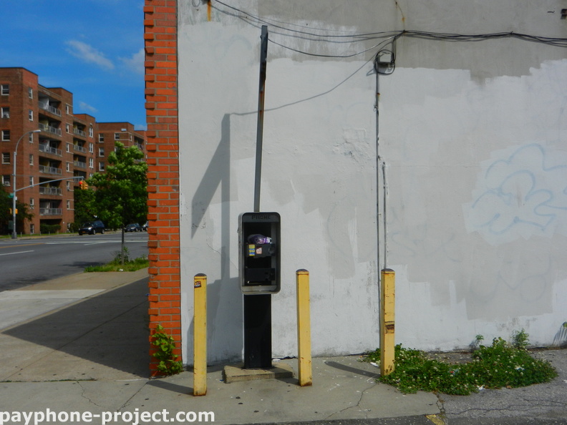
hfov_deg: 55.4
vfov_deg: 42.9
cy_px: 212
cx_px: 284
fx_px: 541
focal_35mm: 33
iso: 160
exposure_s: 1/1000
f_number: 7.6
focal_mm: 5.9
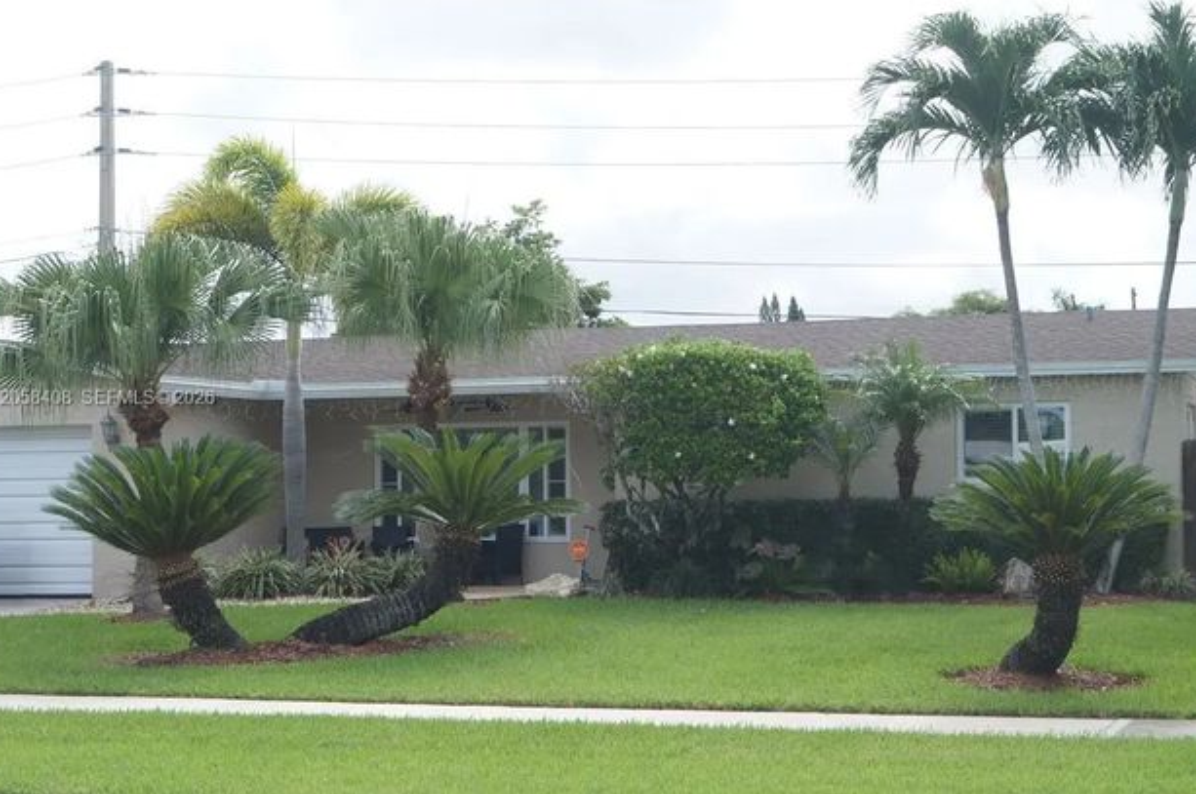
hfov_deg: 28.7
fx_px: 2340
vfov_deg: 19.3
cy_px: 399
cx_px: 597
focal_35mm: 71
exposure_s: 1/125
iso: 100
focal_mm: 45
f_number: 7.1
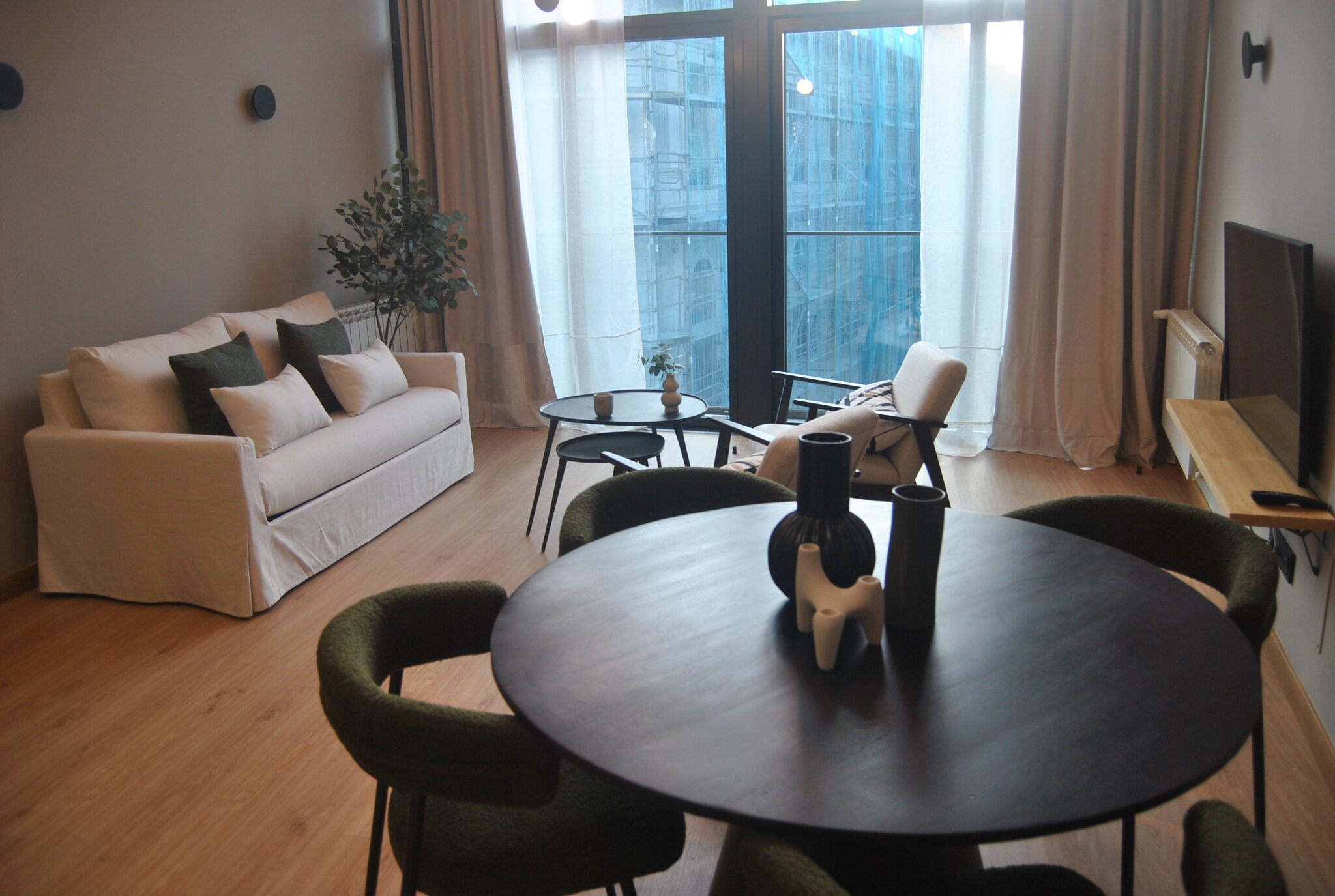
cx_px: 668
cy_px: 448
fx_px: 1003
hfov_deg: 67.3
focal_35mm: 27
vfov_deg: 48.1
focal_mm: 18
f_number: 3.5
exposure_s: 1/50
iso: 200
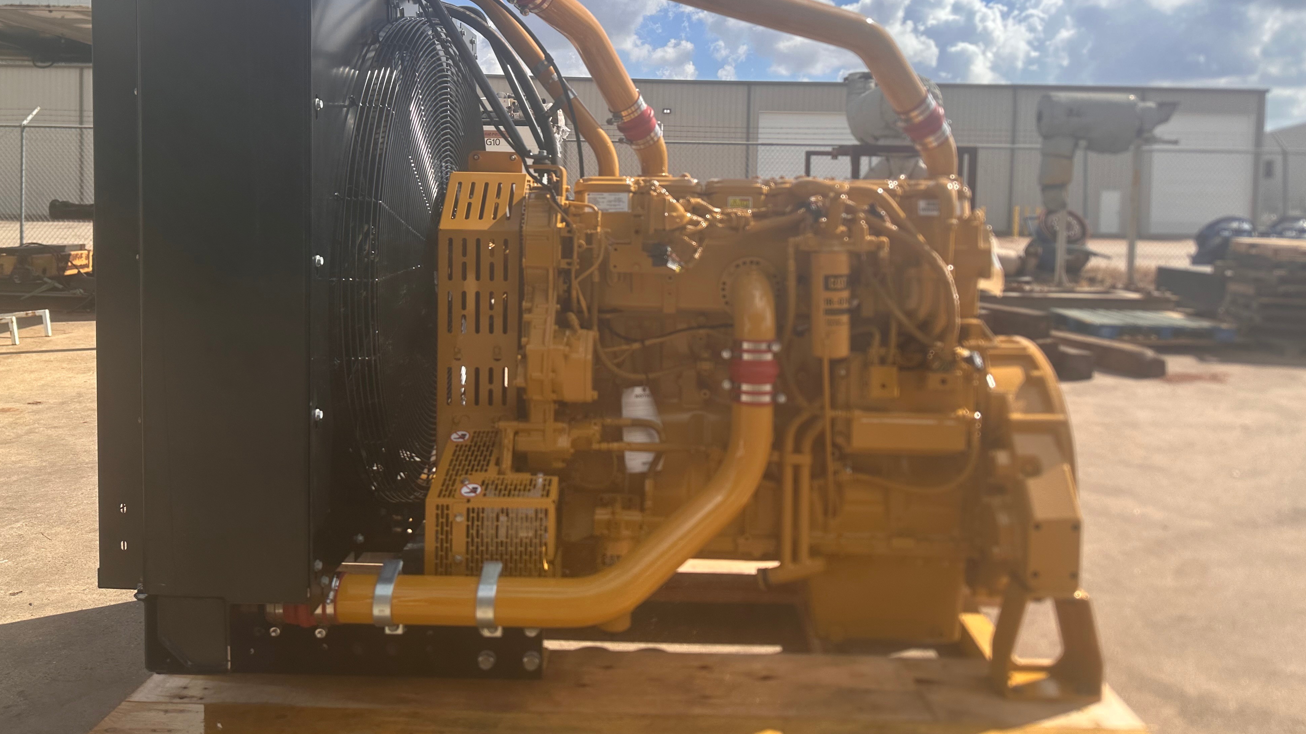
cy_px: 242
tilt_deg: -2.2
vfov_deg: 42.3
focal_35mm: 27
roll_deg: -1.6
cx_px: 649
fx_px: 935
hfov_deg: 69.9
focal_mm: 6.86
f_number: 1.78
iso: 80
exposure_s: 1/4348
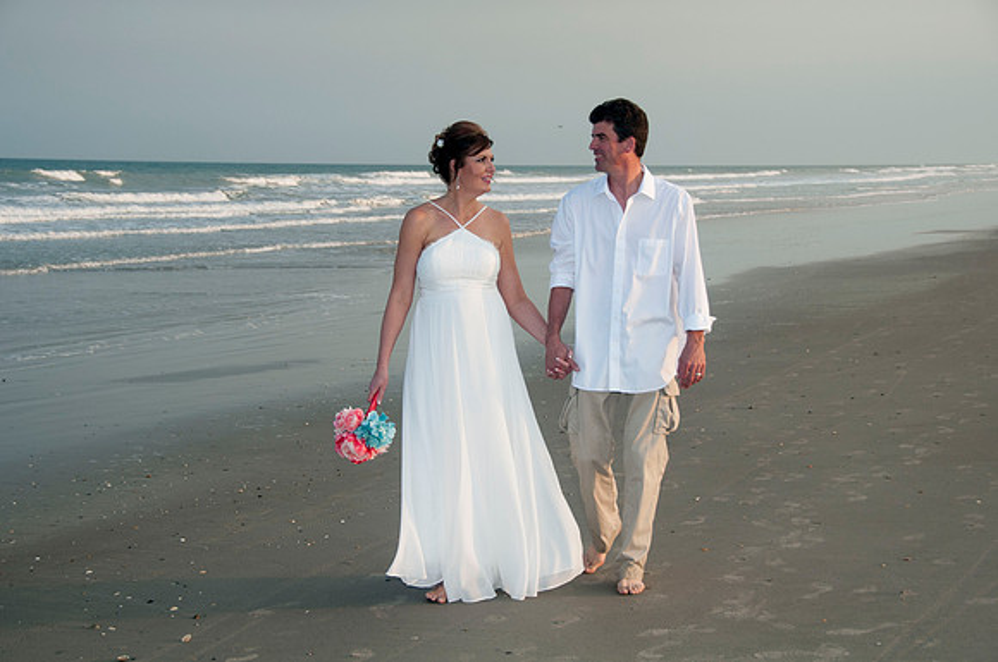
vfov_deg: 20.0
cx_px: 491
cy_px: 331
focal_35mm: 68
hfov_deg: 29.7
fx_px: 1879
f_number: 5.6
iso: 100
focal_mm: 44
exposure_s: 1/250
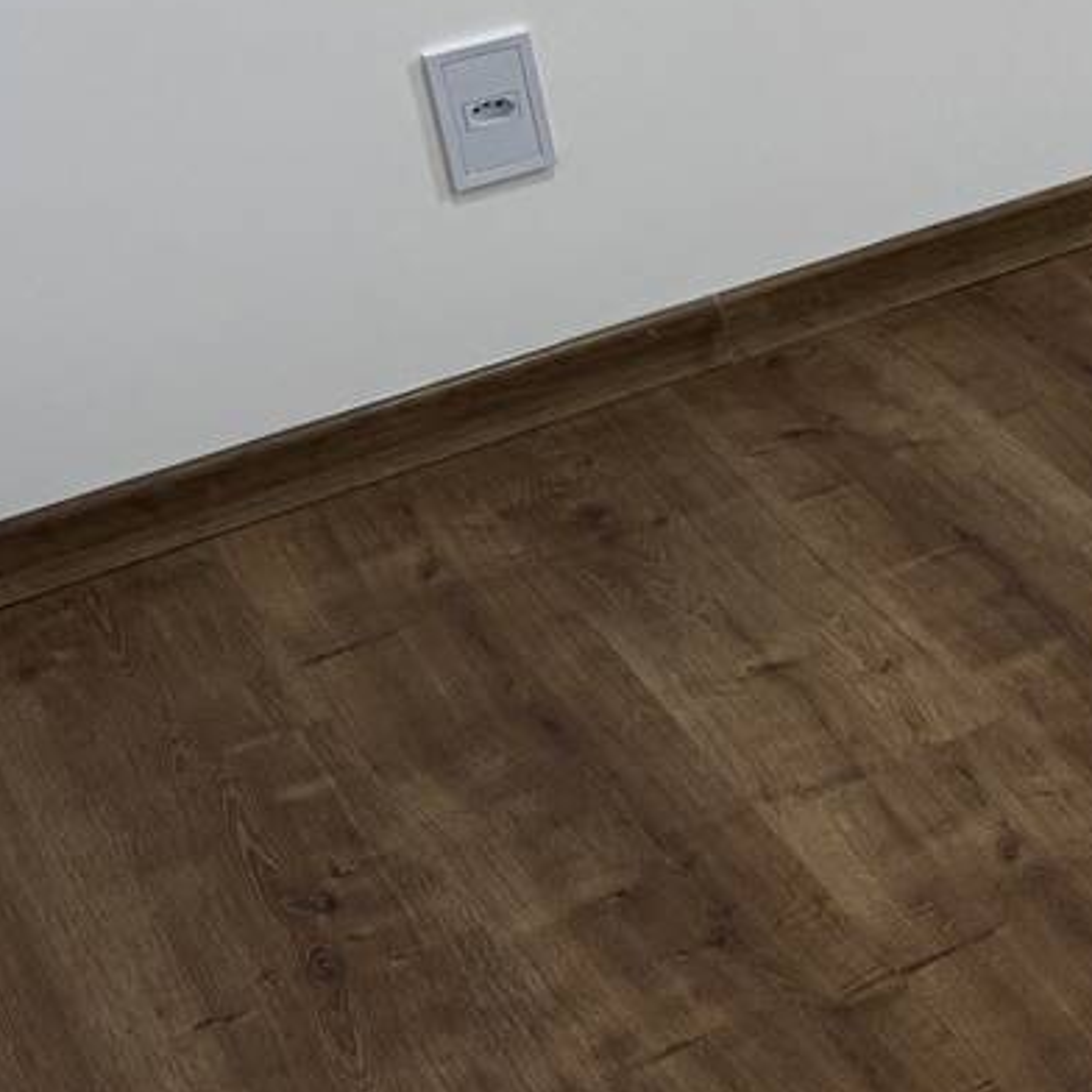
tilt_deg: -29.9
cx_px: 1847
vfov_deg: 22.0
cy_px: 309
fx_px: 2784
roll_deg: -1.6
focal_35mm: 78
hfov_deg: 18.4
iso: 160
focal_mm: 6.76
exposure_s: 1/120
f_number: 1.78
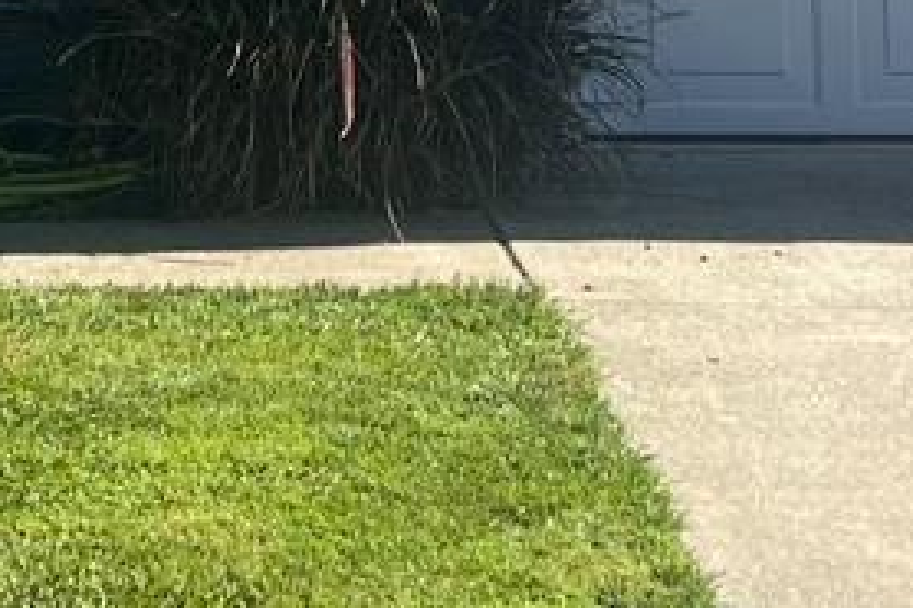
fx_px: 3700
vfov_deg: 9.0
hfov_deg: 14.0
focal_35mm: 146
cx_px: 246
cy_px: -504
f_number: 1.5
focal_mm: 5.7
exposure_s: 1/2457
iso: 50
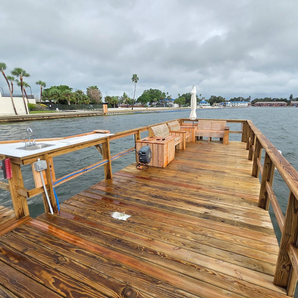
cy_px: 149
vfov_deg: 87.4
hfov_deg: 87.3
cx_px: 160
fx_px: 156
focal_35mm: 16
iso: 50
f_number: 2.2
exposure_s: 1/1000
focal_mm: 2.2
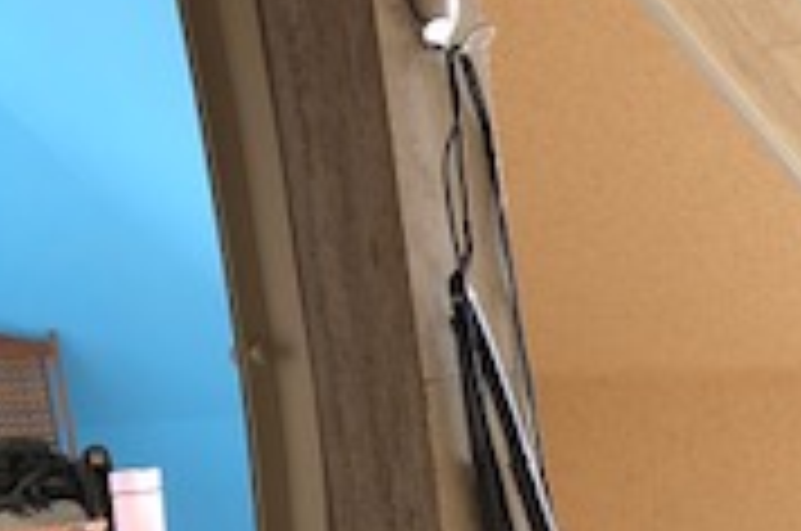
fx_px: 2332
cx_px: 1202
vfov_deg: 12.1
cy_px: 900
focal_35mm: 105
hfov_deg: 17.5
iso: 40
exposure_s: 1/20
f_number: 1.8
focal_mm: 3.99
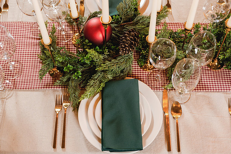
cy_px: 77
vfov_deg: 26.0
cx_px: 116
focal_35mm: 52
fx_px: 333
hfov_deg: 38.2
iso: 400
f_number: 3.2
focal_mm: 50
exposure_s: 1/80
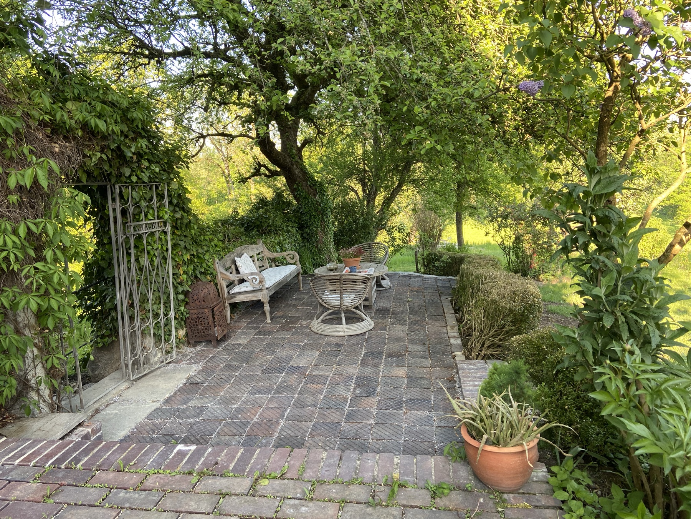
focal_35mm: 26
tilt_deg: -12.1
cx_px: 346
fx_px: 519
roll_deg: +2.9
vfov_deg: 53.1
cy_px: 260
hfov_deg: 67.3
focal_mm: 4.25
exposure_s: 1/122
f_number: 1.8
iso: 50
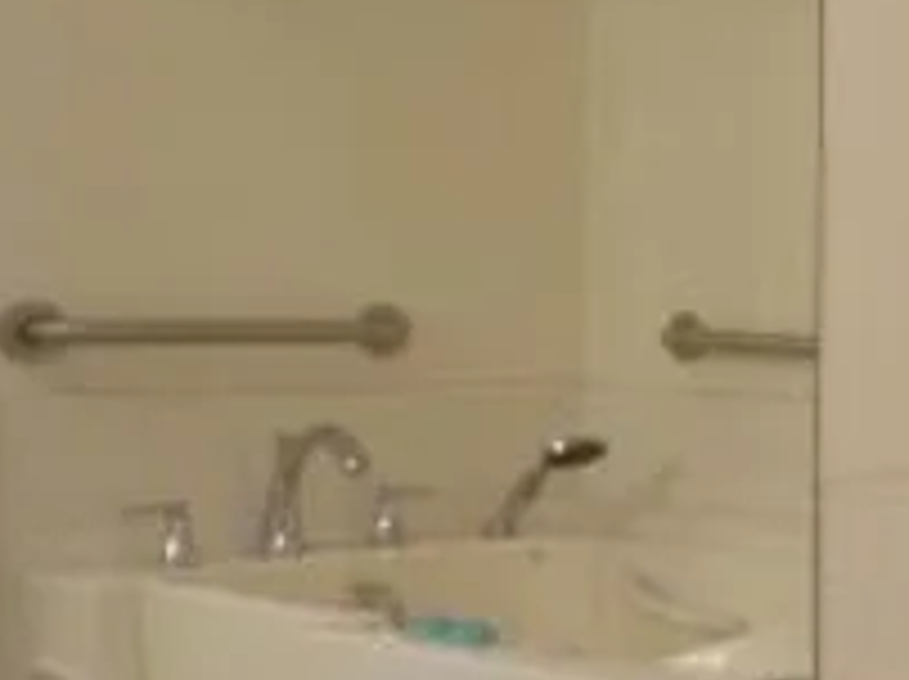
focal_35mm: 74
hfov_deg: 20.8
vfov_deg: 19.8
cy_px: 401
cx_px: 1496
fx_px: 1941
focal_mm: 3.58
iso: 200
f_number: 2.8
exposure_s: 1/50
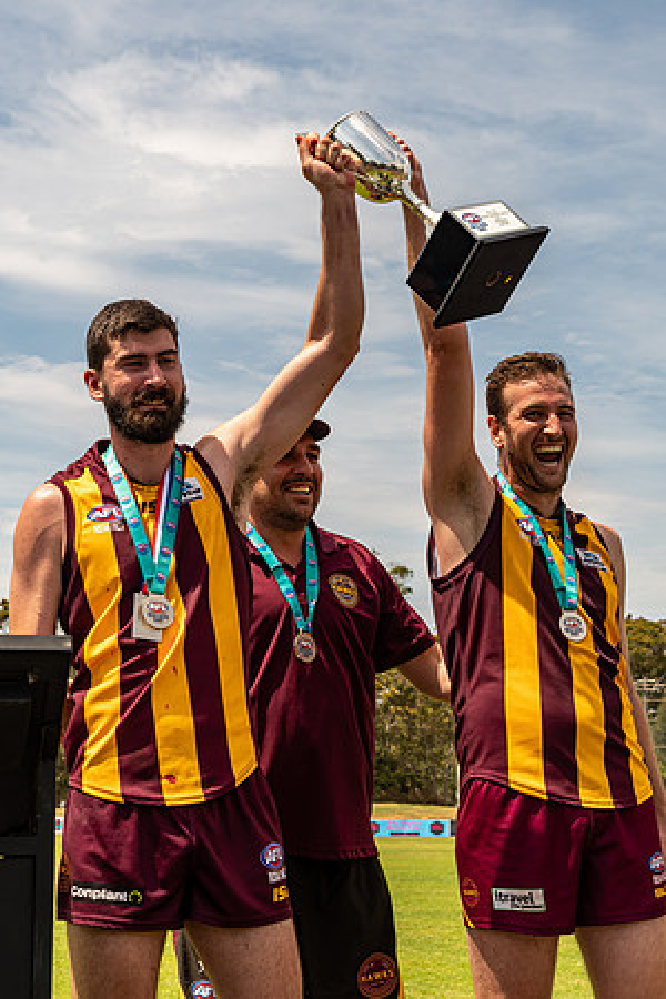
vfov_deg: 33.4
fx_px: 1665
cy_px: 500
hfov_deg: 22.6
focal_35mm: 60
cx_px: 333
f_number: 8
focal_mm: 40
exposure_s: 1/640
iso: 200
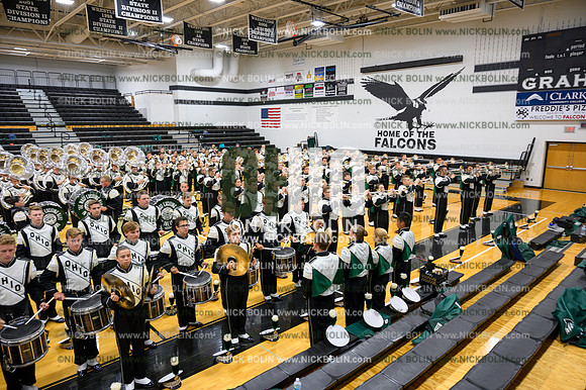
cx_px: 293
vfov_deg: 53.1
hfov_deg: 73.8
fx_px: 390
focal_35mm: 24
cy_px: 195
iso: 800
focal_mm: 24
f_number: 4.5
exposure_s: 1/50
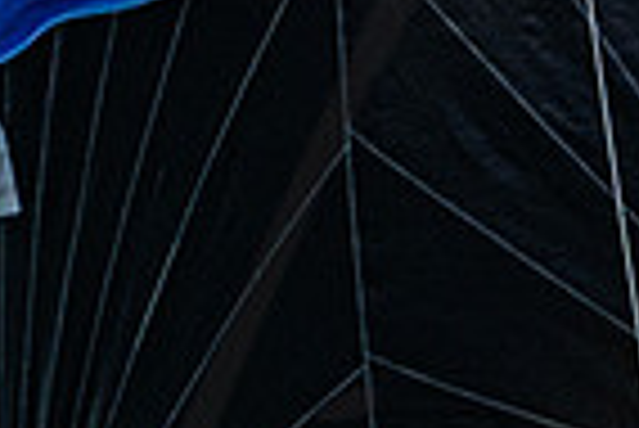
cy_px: 448
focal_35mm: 1668
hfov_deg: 1.2
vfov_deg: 0.8
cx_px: 1560
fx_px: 29637
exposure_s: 1/4000
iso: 500
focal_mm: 300
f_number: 8
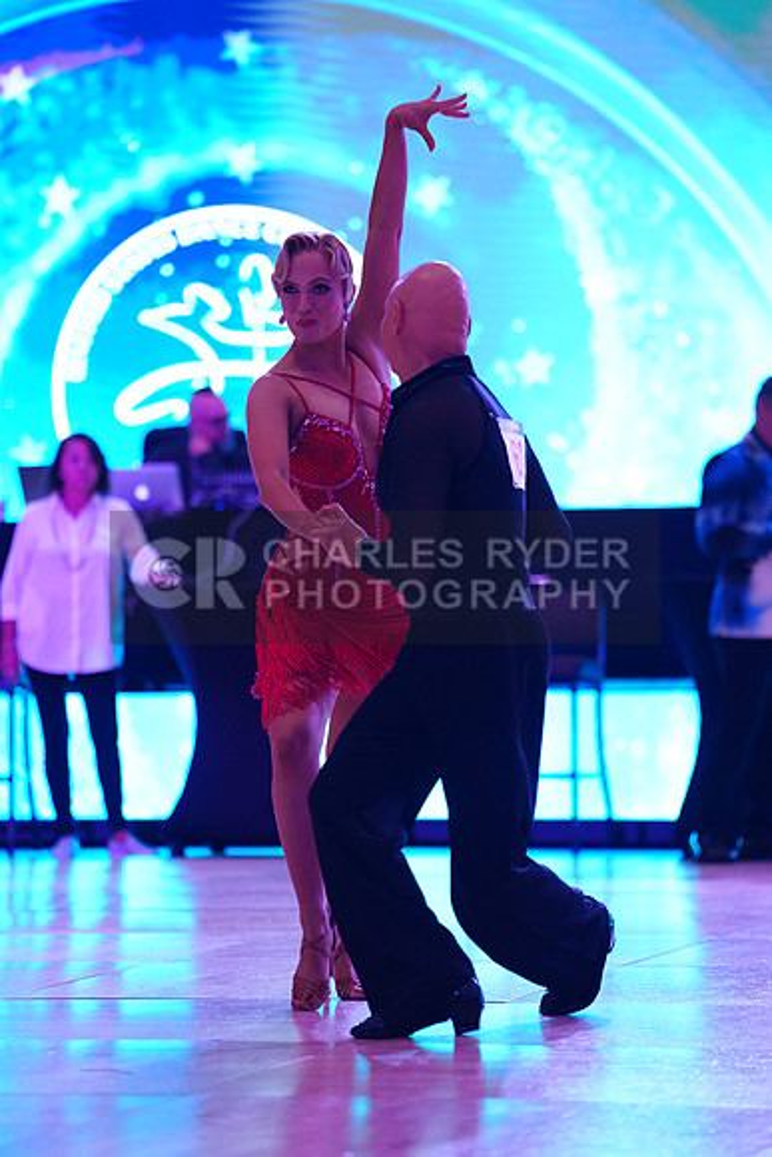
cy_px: 578
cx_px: 386
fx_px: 5047
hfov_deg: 8.7
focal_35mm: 157
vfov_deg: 13.1
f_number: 2.8
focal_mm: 157
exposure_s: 1/400
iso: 2000
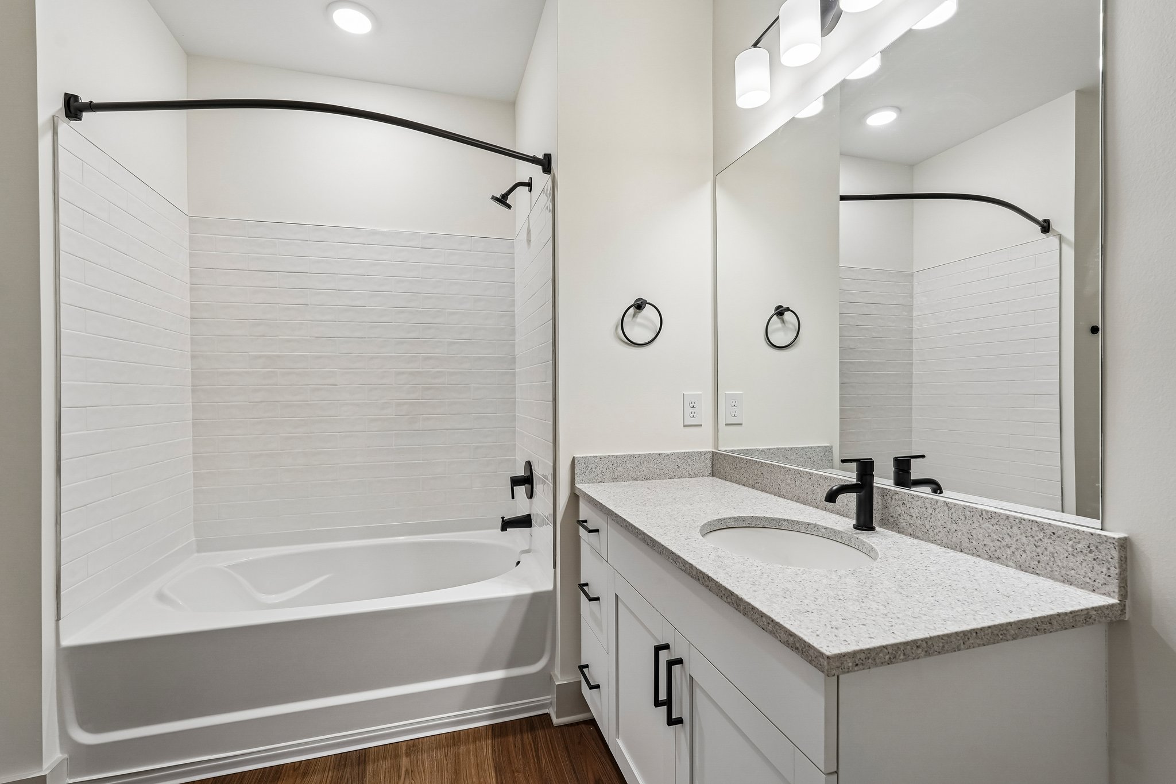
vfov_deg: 73.7
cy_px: 392
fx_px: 523
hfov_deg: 96.7
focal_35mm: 16
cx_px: 588
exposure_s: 1/30
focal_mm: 16
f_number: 8
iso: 800
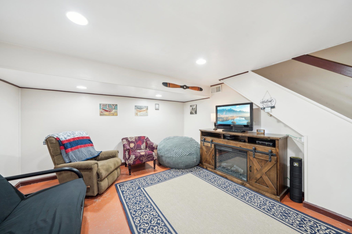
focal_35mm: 12
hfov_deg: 112.6
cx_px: 176
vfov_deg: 90.0
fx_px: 117
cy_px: 117
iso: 800
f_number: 8
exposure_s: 1/4
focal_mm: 12
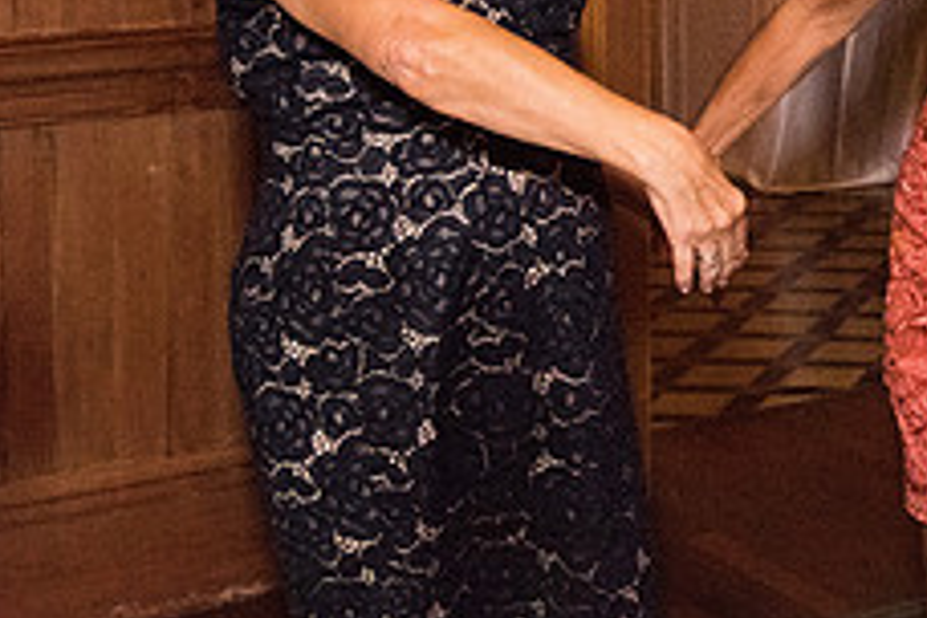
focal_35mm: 116
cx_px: 1189
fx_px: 2987
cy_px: -153
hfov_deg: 16.7
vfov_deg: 11.5
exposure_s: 1/100
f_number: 9
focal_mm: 42
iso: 5000
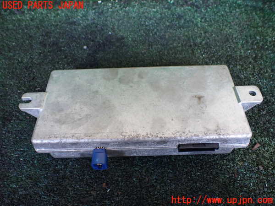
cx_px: 138
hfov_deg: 60.0
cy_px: 103
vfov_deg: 46.8
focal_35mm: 30
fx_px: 238
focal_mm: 5.4
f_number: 2.3
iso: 640
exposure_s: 1/125
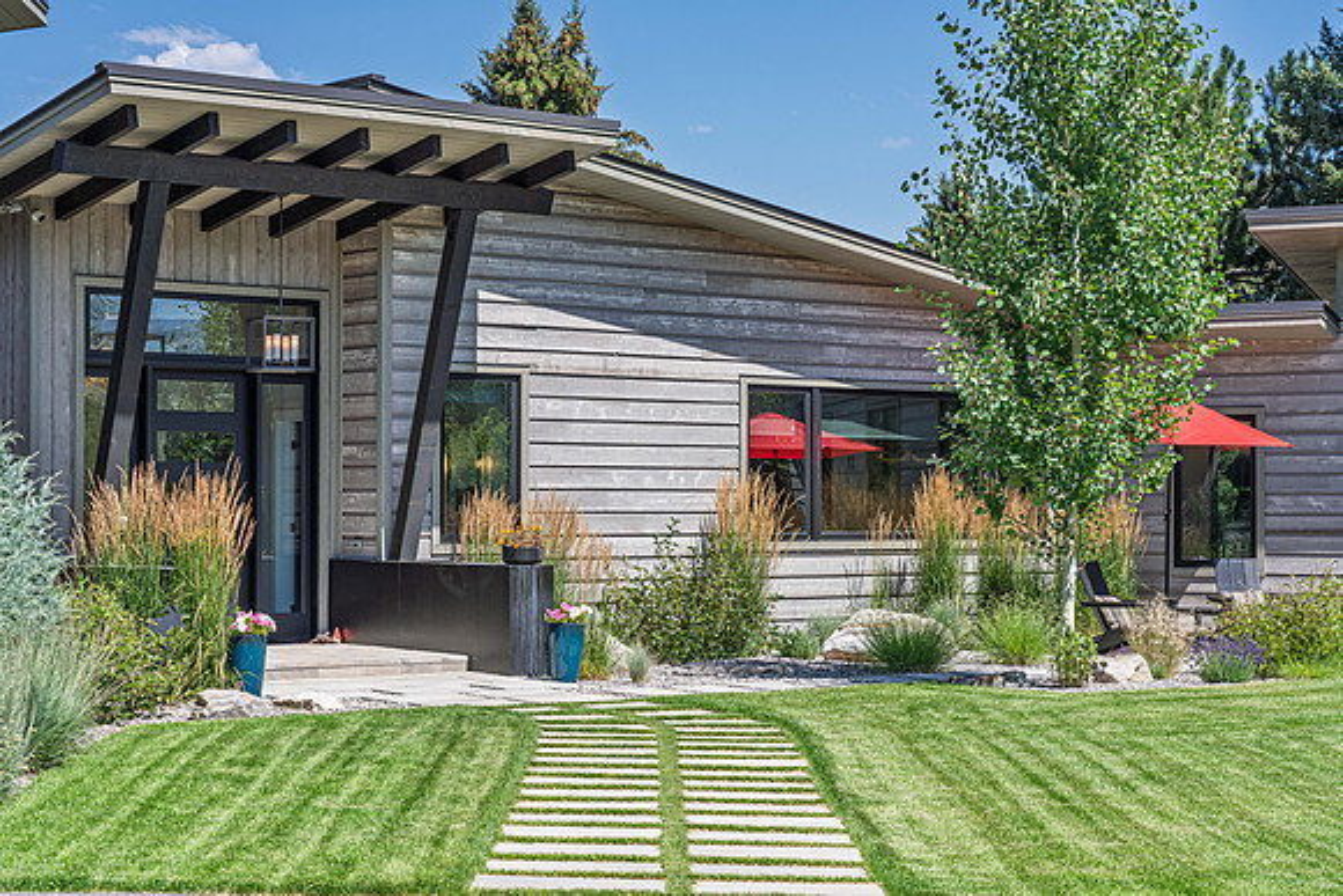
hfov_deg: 29.4
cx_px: 672
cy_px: 448
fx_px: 2560
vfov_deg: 19.9
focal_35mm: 69
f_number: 8
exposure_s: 1/500
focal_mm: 67
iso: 200
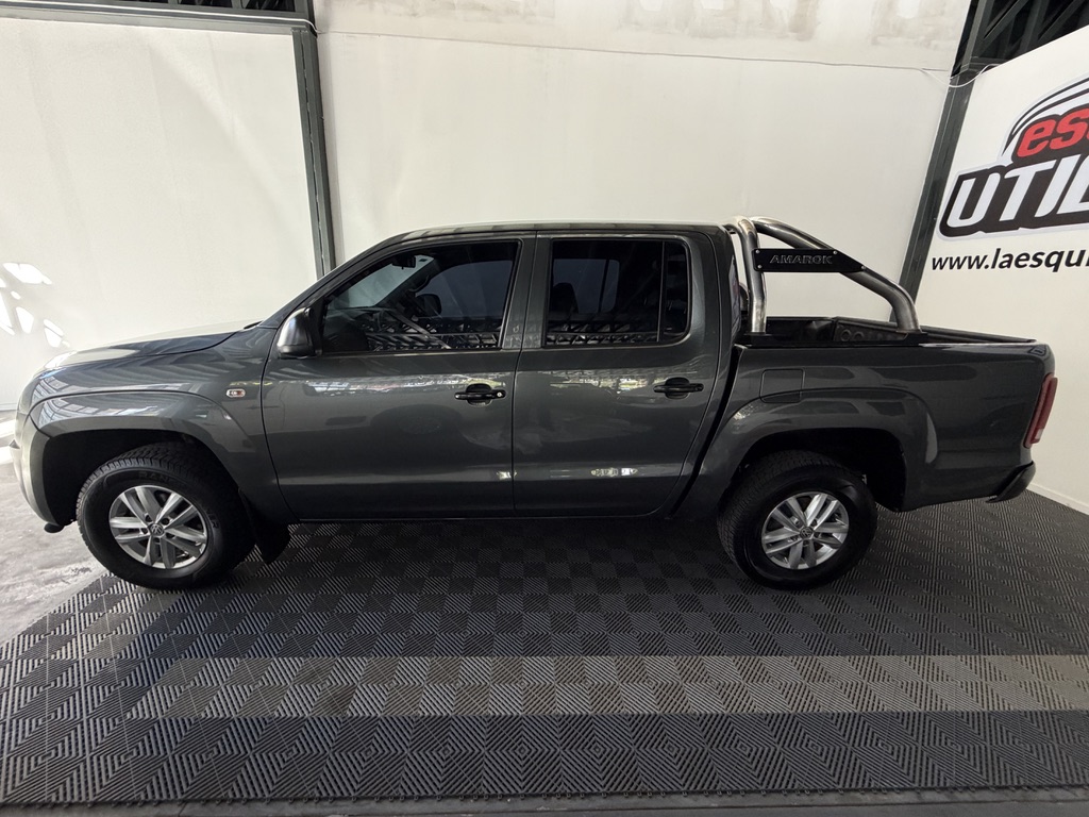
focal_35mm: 14
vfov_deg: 85.7
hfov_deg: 102.1
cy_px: 408
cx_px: 544
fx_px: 440
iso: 320
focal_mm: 2.22
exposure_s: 1/111
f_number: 2.2
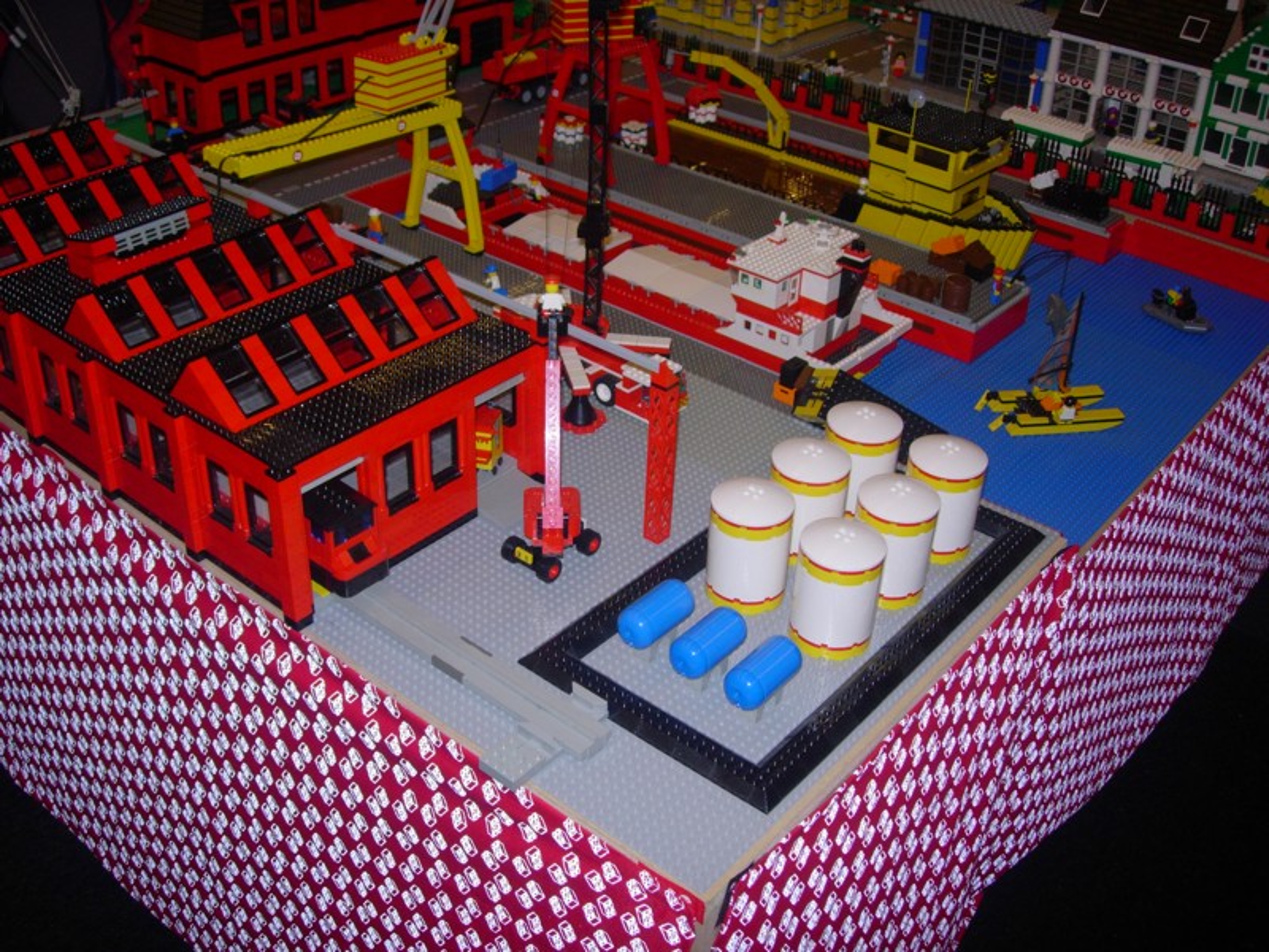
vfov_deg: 37.7
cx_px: 634
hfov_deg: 49.0
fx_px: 1393
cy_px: 476
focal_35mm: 38
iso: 79
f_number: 2.8
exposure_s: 1/64
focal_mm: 7.8
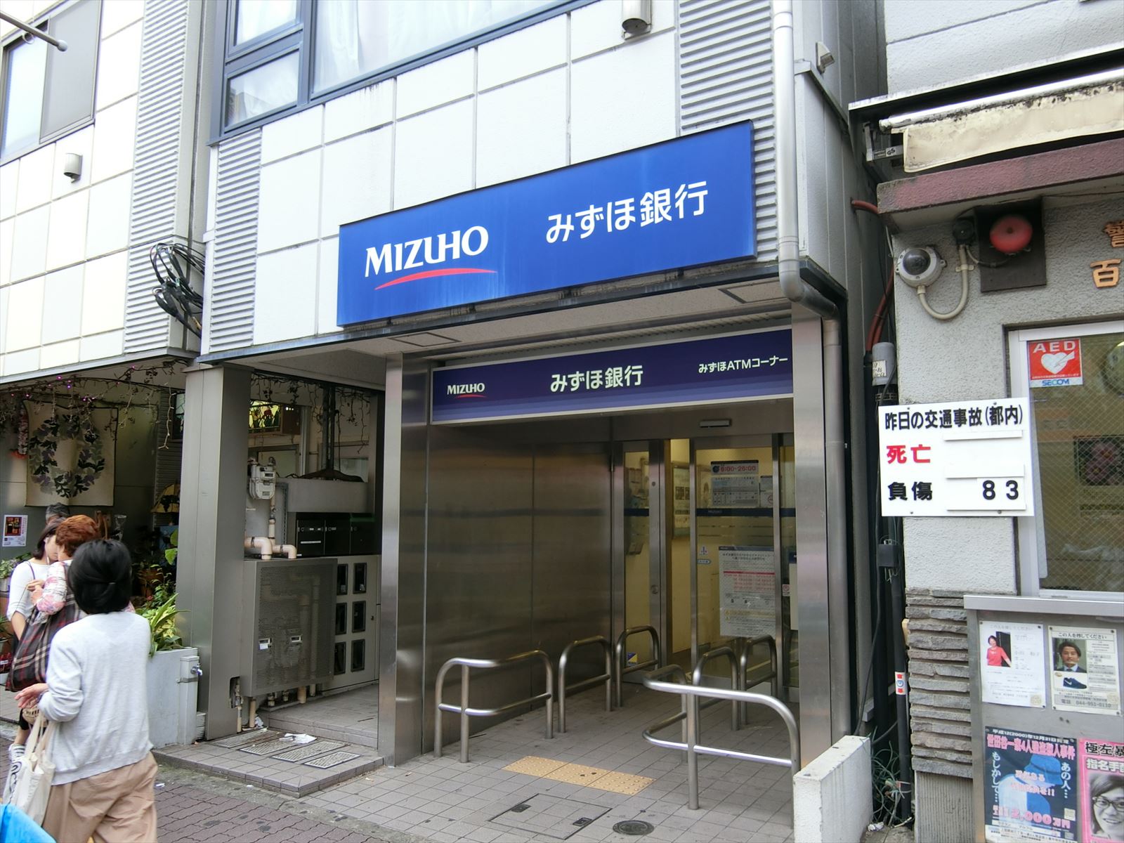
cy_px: 422
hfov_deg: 65.3
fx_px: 877
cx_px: 562
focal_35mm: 27
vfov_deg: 51.4
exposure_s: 1/125
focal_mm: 5.7
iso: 100
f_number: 3.1
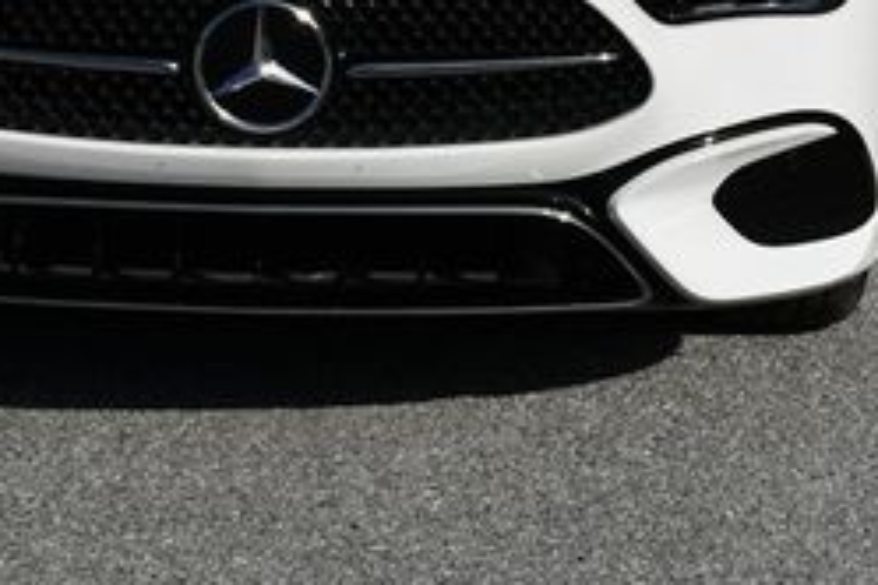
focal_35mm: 175
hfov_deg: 11.7
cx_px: 261
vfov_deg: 7.8
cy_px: -152
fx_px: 4268
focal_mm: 34
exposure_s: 1/400
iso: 100
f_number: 10
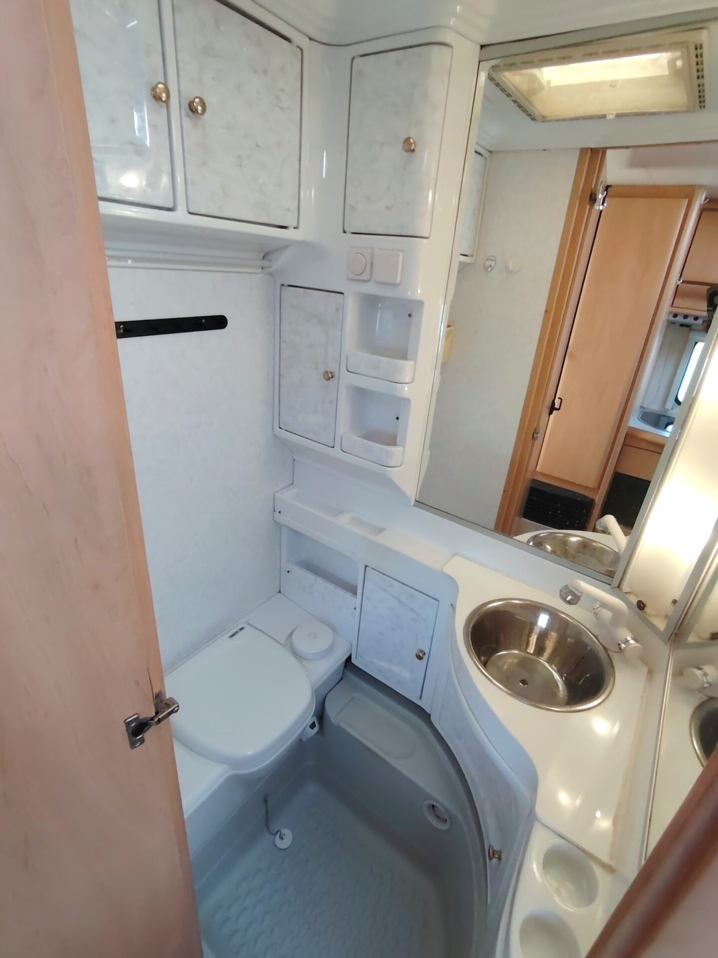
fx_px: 470
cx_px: 359
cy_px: 479
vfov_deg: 91.0
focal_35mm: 17
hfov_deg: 74.7
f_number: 2.2
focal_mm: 1.42
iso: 235
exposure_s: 1/100
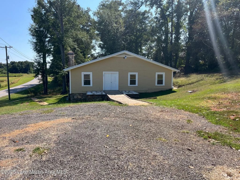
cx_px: 120
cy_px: 90
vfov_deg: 53.1
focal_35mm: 26
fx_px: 180
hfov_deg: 67.3
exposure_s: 1/2101
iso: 50
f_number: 1.6
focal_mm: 5.1
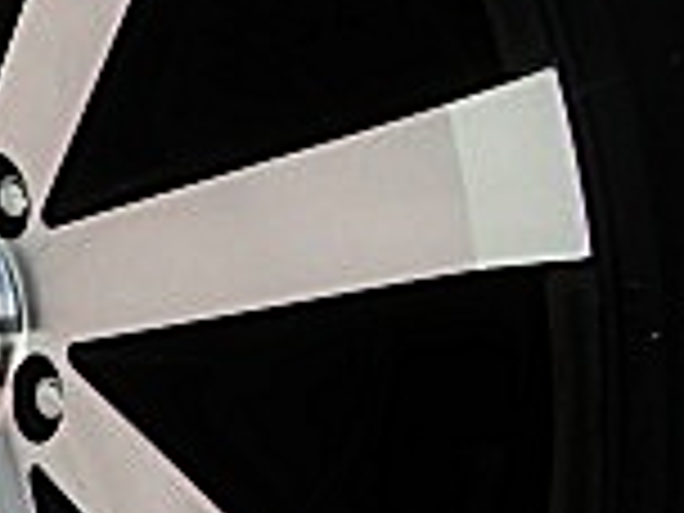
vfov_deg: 9.8
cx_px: -630
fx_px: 3003
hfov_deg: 11.8
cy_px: 364
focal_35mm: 152
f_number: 2.8
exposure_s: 1/400
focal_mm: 6.3
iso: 50
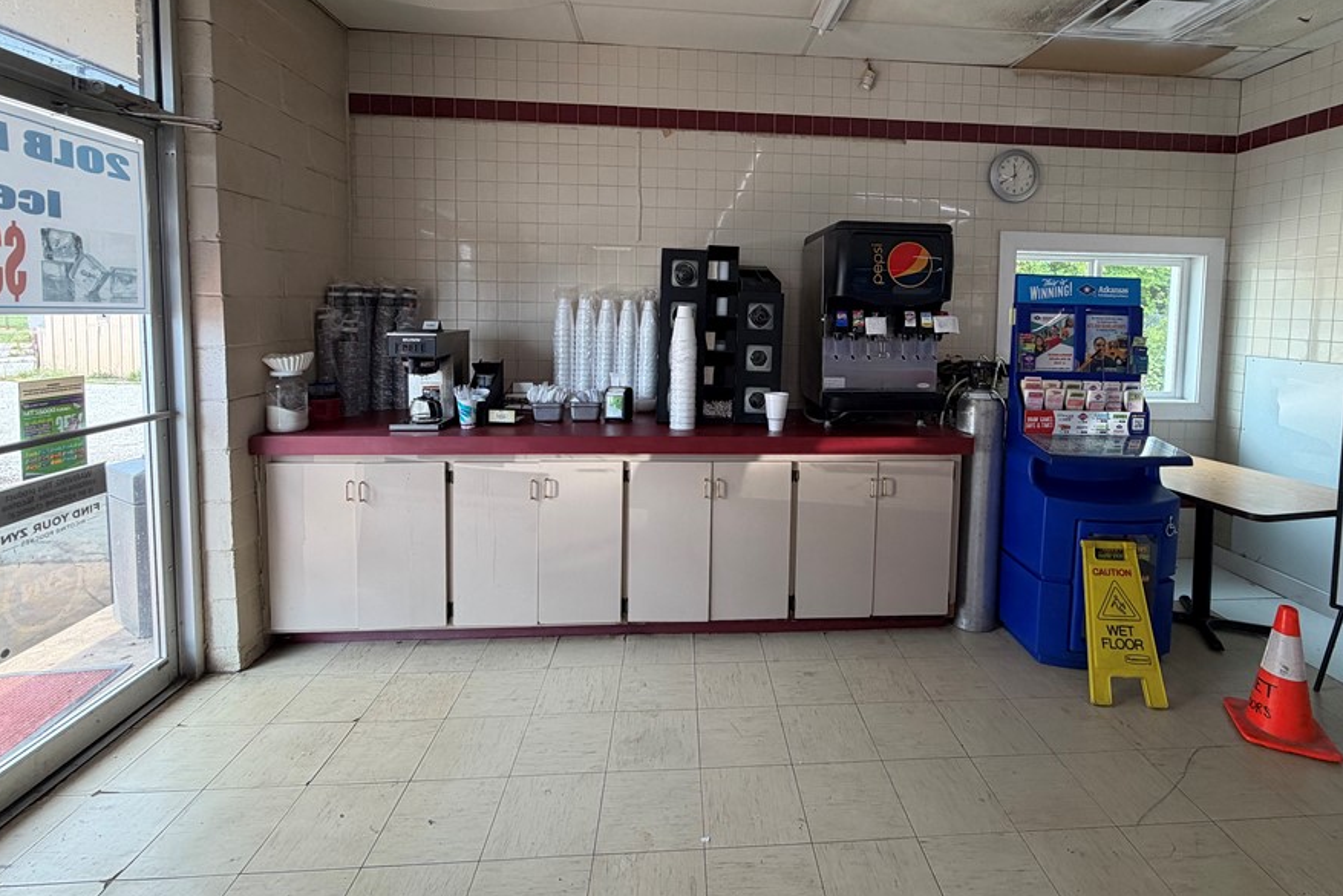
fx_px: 634
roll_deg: -0.9
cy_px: 351
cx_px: 730
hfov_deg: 93.0
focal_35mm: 17
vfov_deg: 69.6
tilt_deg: -3.8
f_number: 2.2
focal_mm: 2.22
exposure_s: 1/120
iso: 80
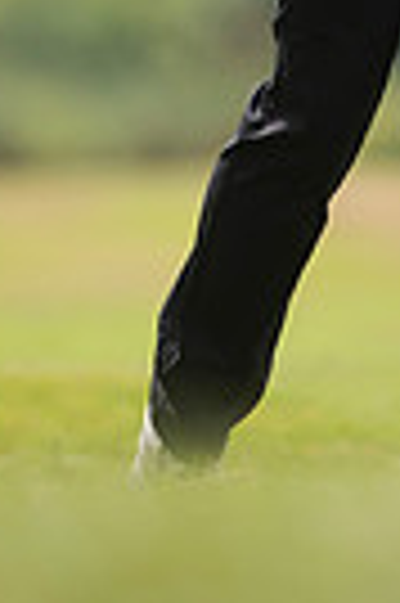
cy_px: -405
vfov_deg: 2.0
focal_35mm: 1007
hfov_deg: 1.4
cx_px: 211
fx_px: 16826
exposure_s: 1/2000
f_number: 4.5
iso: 500
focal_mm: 300
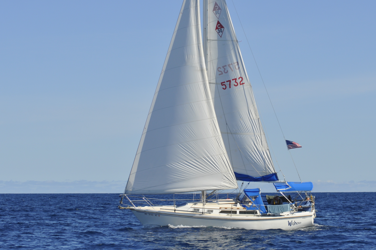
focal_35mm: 140
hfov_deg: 14.7
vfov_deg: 9.8
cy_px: 90
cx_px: 202
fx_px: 1460
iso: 200
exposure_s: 1/800
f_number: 7.1
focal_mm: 70
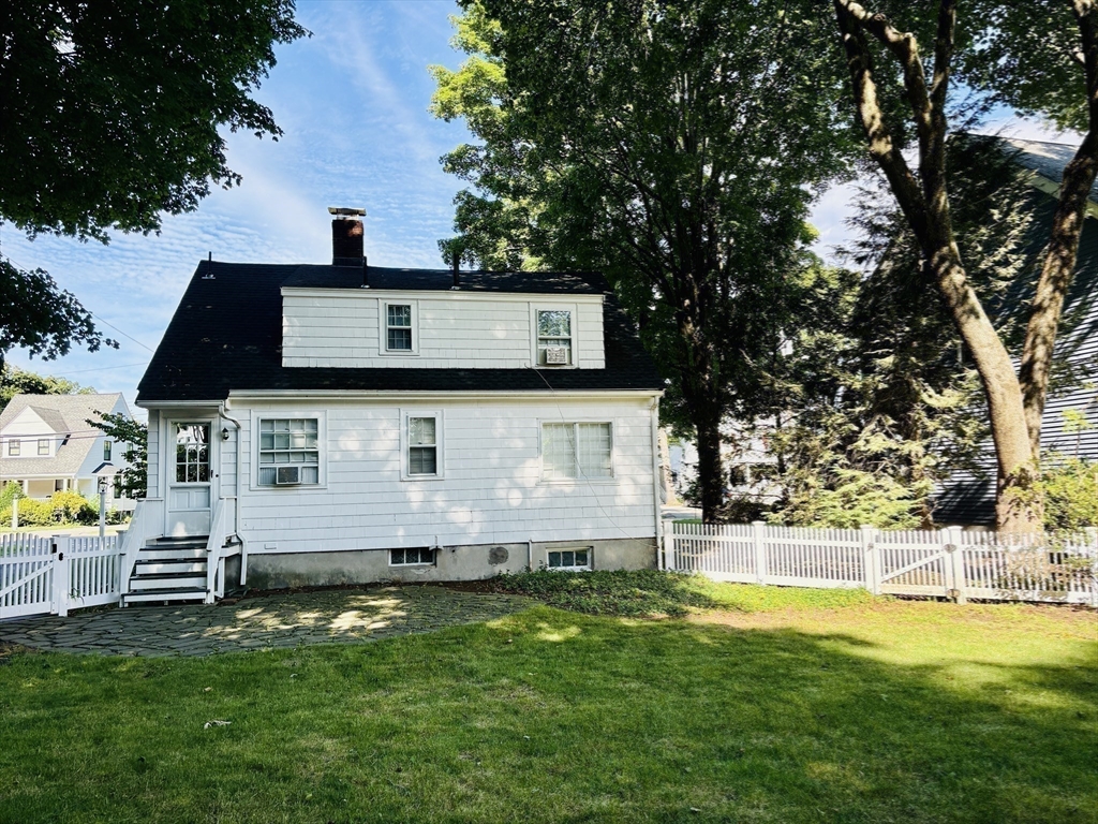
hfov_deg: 67.3
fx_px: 825
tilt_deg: +5.4
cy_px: 412
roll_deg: +1.7
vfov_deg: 53.1
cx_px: 549
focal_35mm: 26
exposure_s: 1/1032
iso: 64
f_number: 1.6
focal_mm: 5.96
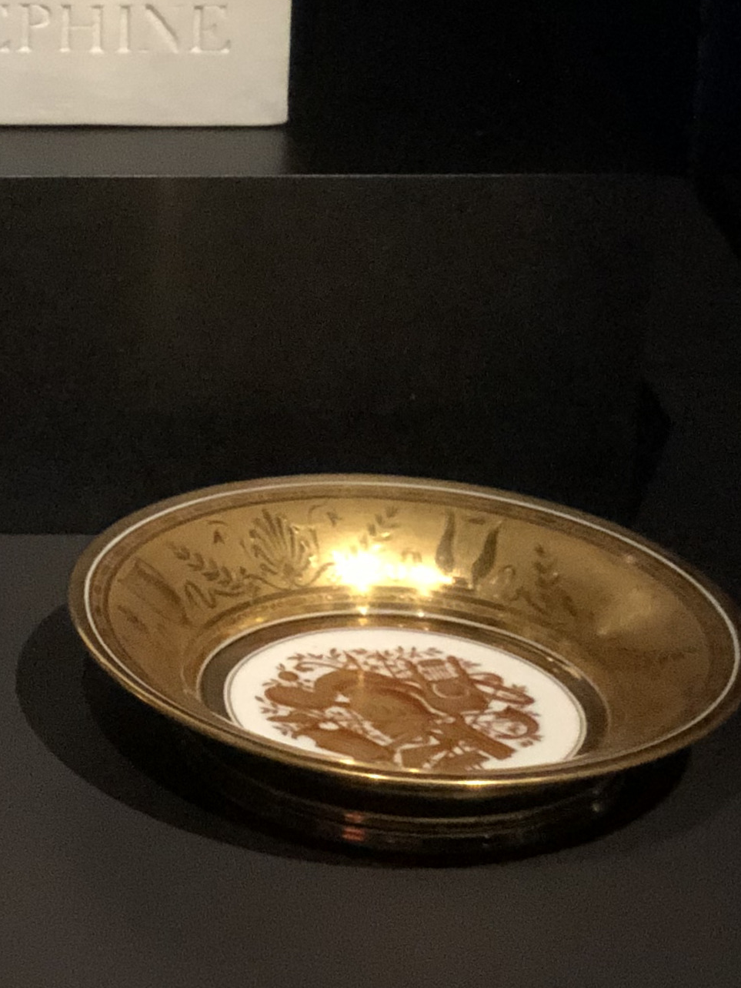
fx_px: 4624
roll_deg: +1.7
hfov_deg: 8.7
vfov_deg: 12.0
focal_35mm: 162
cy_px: -141
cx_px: -752
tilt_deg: -18.2
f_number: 2.4
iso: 160
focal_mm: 6
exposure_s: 1/13
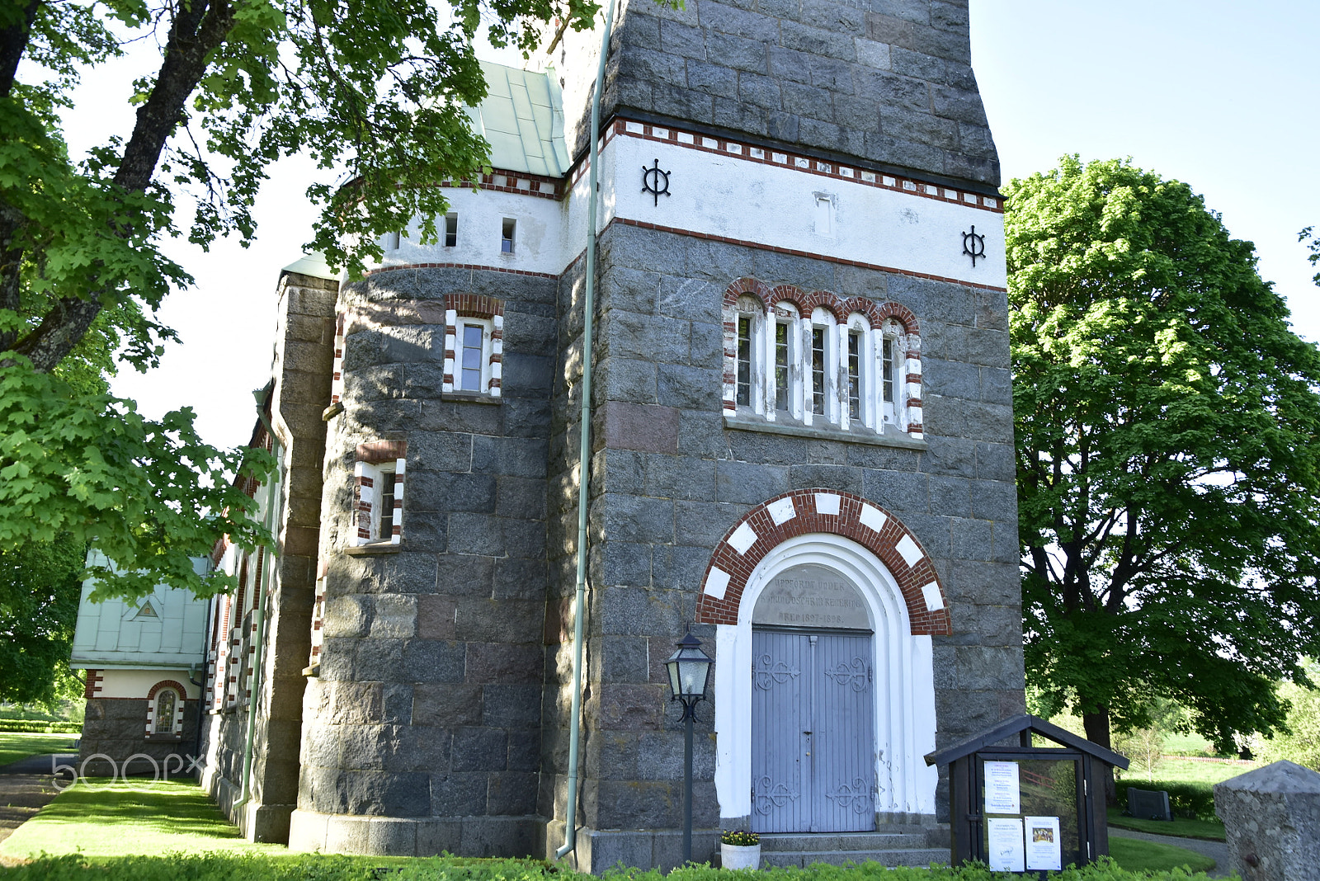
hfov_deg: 57.2
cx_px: 660
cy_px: 440
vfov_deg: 40.0
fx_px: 1210
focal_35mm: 33
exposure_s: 1/125
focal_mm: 22
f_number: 5.6
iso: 250
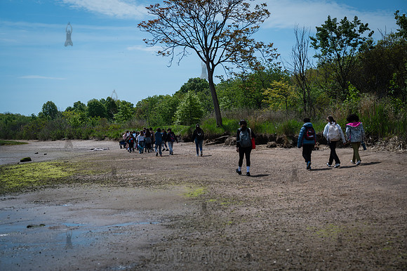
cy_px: 136
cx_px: 204
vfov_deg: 22.6
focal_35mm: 60
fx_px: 678
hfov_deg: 33.4
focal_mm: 60
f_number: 4
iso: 80
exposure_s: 1/1600
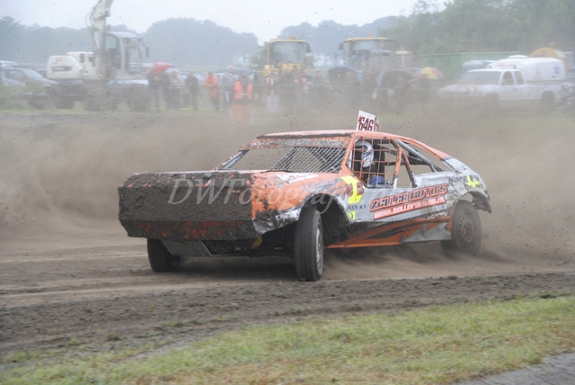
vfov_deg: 10.2
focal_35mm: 135
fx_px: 2158
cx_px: 288
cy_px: 192
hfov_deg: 15.2
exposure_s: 1/500
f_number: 5.3
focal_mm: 90
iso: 720
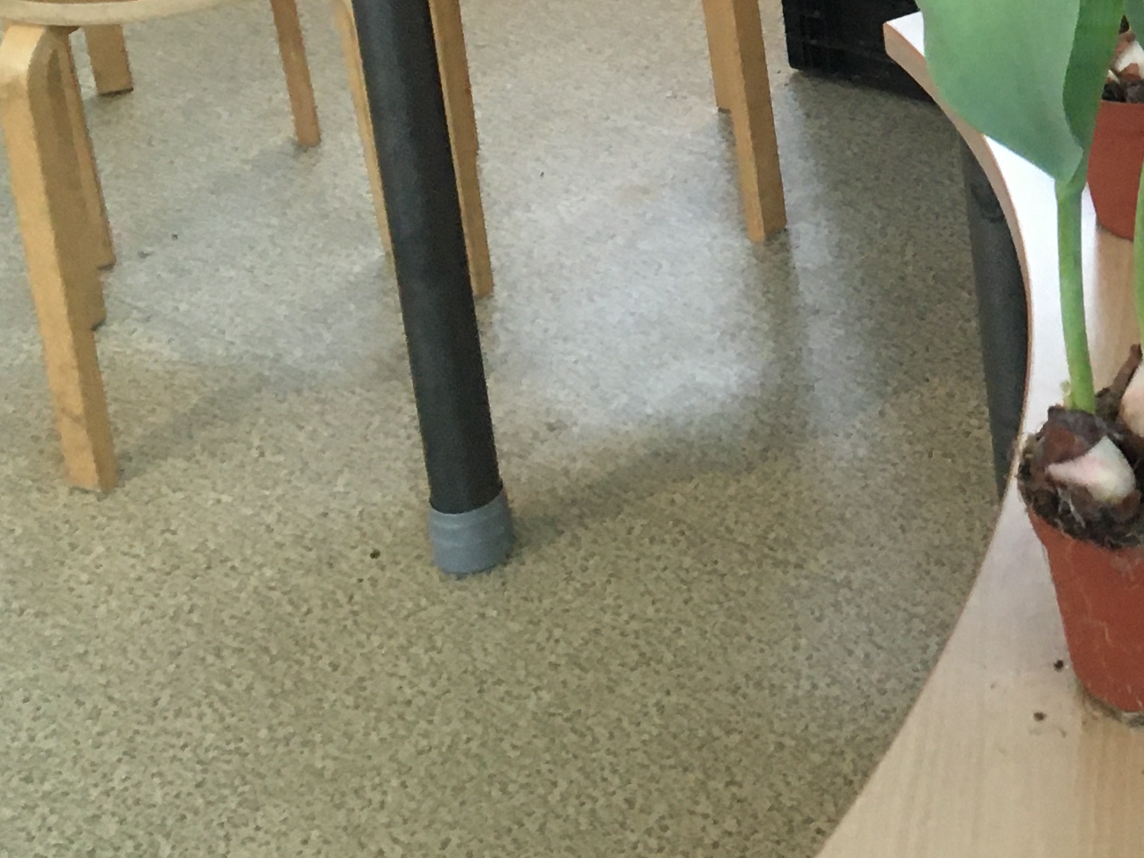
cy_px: -318
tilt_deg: -19.9
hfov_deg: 19.8
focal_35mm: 90
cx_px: 1541
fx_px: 2974
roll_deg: +3.4
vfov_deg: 15.5
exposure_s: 1/33
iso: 125
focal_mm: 4.15
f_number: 2.2
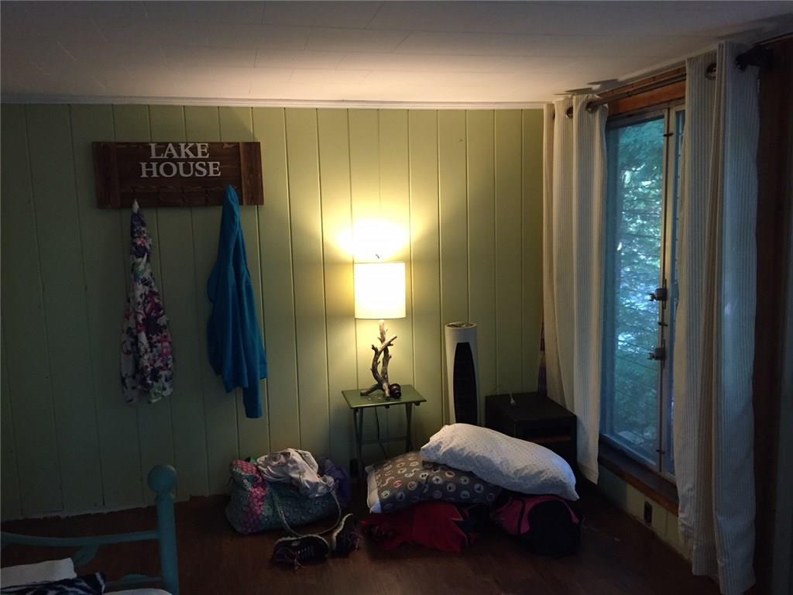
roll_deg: +0.9
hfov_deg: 61.7
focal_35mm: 29
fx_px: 664
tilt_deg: -7.1
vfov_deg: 48.2
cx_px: 396
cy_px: 298
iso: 200
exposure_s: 1/30
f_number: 2.2
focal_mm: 4.15
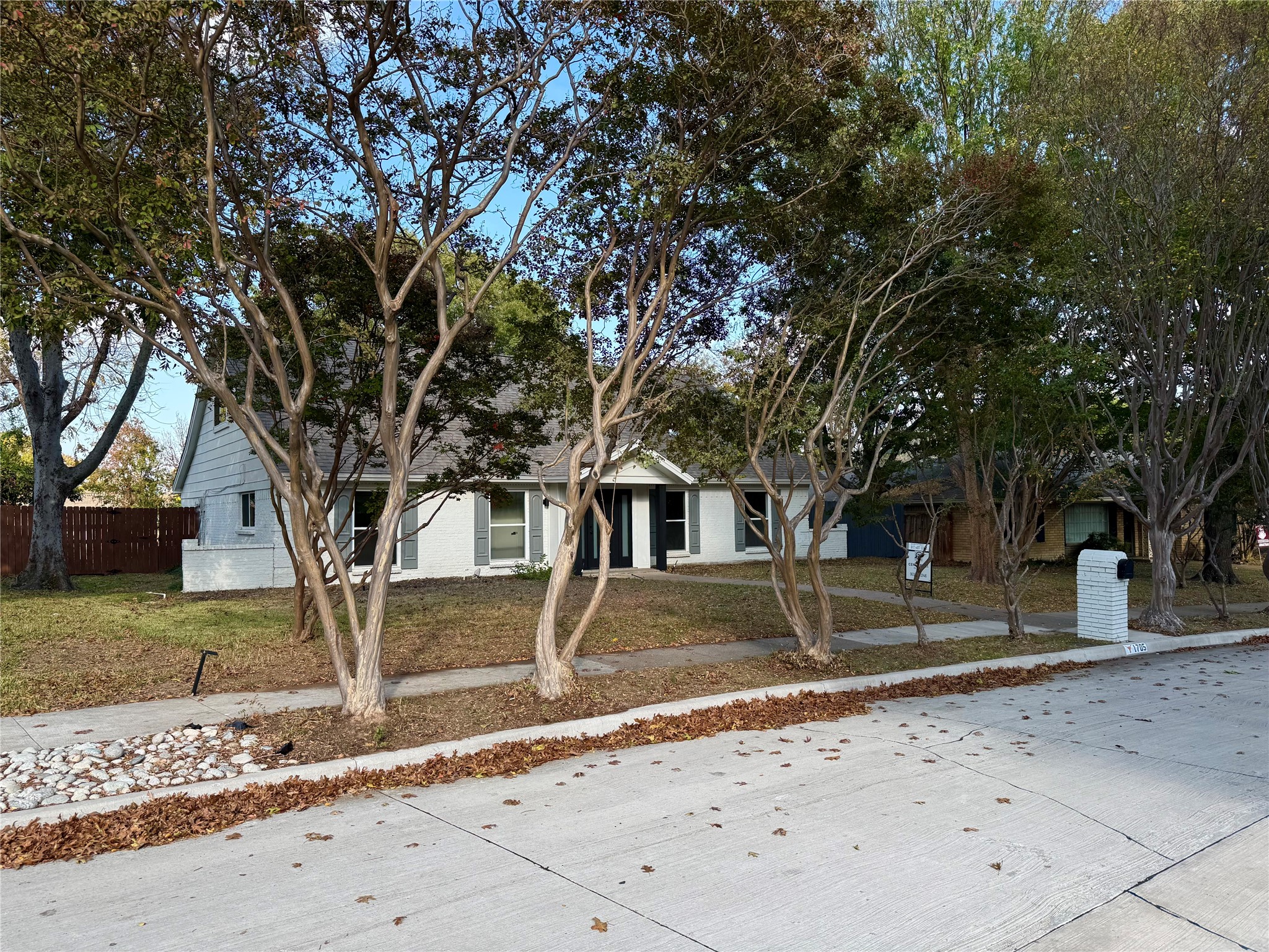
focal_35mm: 24
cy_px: 476
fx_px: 880
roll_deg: +0.5
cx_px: 634
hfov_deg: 71.6
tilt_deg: +1.0
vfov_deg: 56.8
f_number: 1.78
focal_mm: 6.76
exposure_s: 1/938
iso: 80
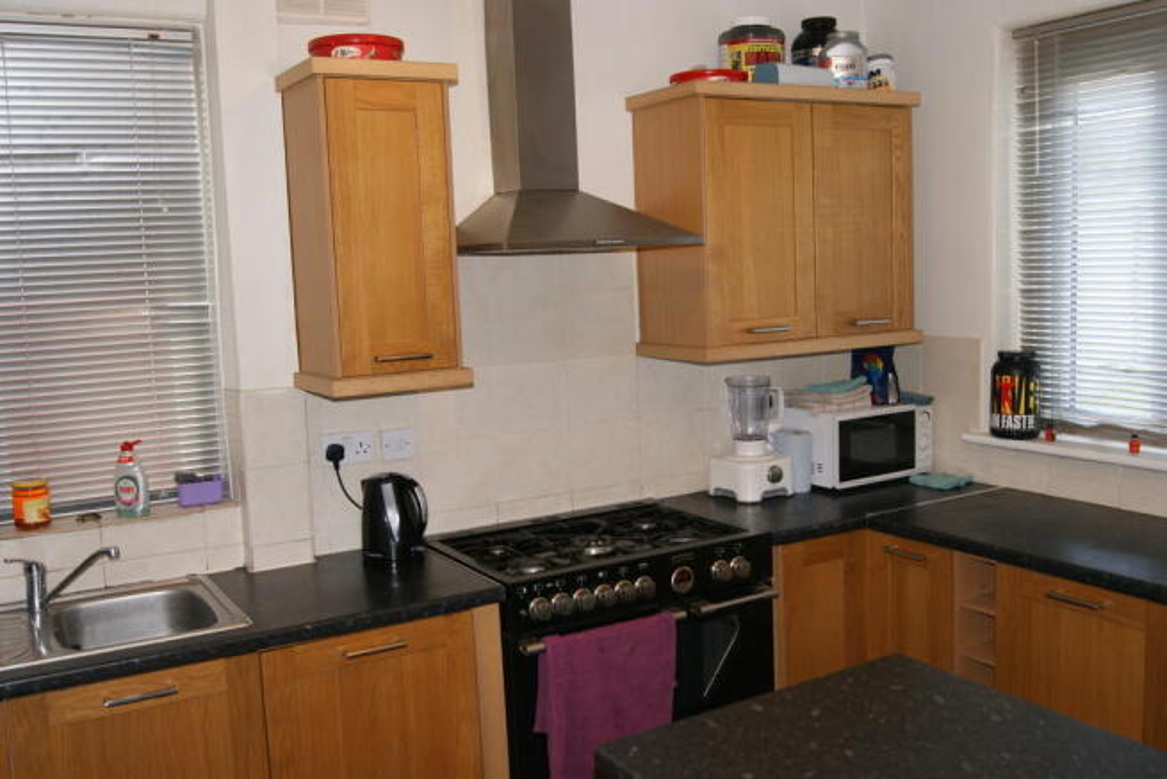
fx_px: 1070
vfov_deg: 40.0
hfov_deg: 57.2
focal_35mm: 33
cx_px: 584
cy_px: 390
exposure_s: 1/60
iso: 400
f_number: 5.6
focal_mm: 22
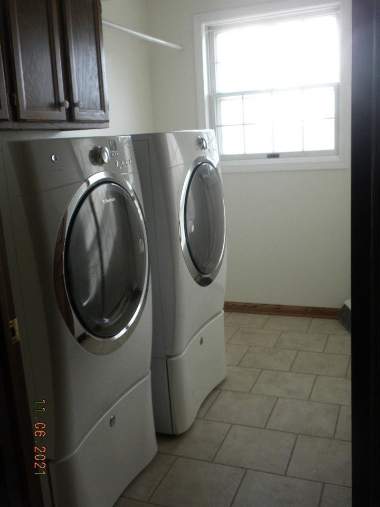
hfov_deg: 38.7
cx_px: 190
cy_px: 254
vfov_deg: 50.1
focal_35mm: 37
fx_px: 542
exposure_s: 1/55.7
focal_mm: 6.6
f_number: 3.5
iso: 179
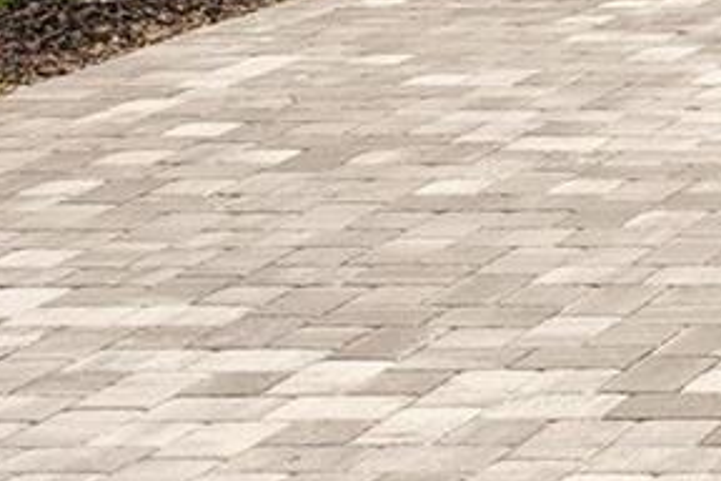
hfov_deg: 10.4
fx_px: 3224
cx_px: 1903
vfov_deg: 8.3
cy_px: -301
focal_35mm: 161
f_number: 8
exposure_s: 1/1000
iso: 400
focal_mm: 29
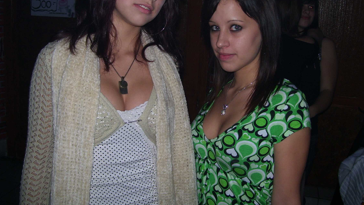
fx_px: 386
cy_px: 76
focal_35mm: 40
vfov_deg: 29.6
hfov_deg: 50.5
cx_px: 184
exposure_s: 1/60
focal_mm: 6
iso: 80
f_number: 2.7
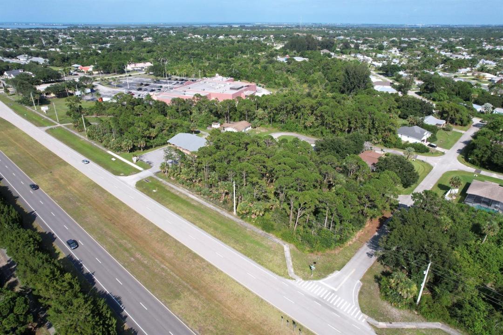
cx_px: 252
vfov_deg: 57.2
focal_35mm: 22
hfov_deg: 78.6
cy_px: 168
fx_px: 307
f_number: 2.8
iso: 100
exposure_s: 1/1600
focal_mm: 8.38
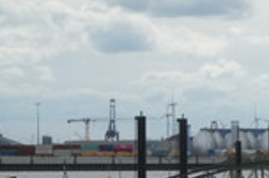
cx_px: 354
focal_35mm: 194
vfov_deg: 7.0
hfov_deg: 10.4
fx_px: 1448
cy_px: 212
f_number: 22
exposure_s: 1/480
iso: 1600
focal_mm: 39
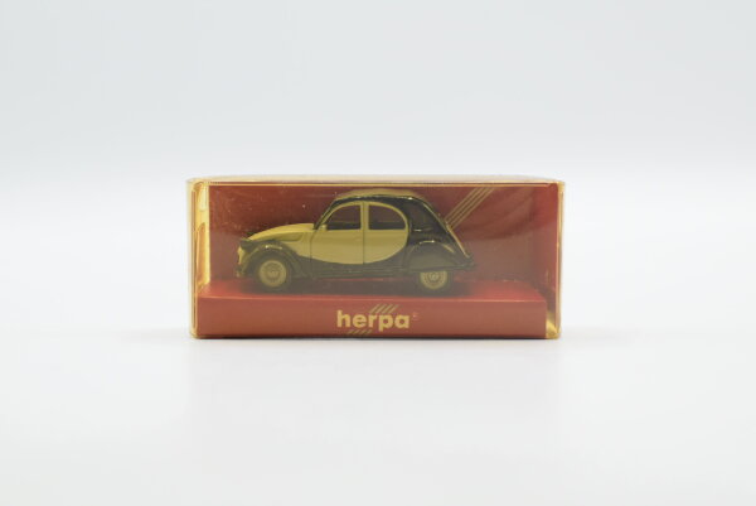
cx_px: 378
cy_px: 253
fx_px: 1103
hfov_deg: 37.8
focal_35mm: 52
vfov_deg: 25.8
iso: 400
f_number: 8
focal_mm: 35
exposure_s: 1/160
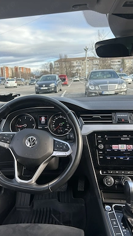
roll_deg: +1.2
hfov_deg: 40.1
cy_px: 118
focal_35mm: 29
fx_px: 182
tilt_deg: -11.0
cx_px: 58
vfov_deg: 66.1
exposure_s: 1/607
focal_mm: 5.7
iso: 50
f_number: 1.5
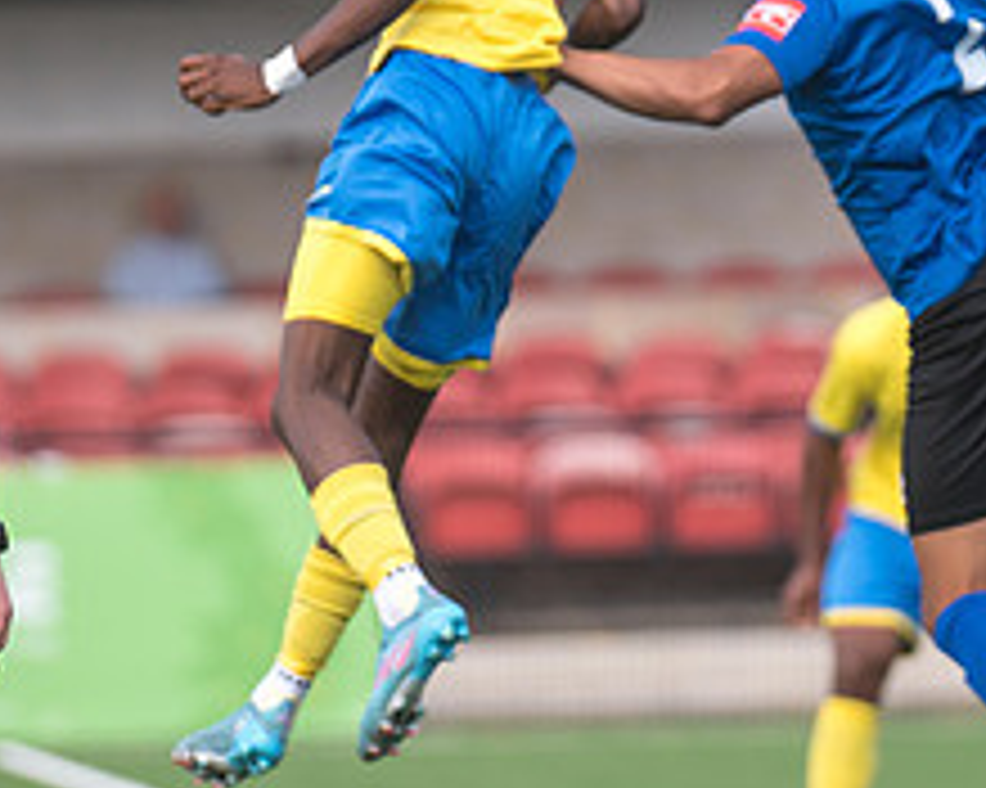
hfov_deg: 3.0
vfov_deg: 2.4
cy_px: 153
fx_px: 18581
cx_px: 491
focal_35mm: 637
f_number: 2.8
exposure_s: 1/1250
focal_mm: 220
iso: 800
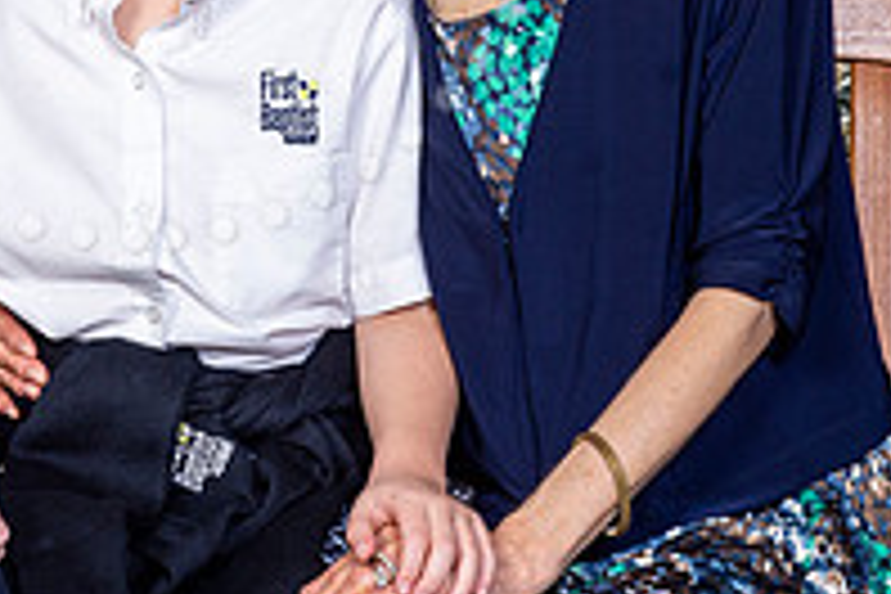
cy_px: -184
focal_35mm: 249
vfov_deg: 5.5
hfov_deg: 8.2
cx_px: 135
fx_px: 6162
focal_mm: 85
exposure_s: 1/125
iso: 400
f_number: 8
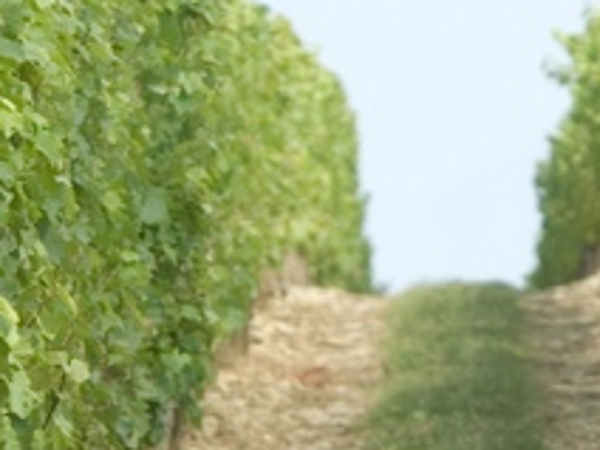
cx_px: 560
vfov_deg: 1.6
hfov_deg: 2.1
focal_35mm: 954
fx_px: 16533
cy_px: 317
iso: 100
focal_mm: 175
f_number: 8
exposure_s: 1/80
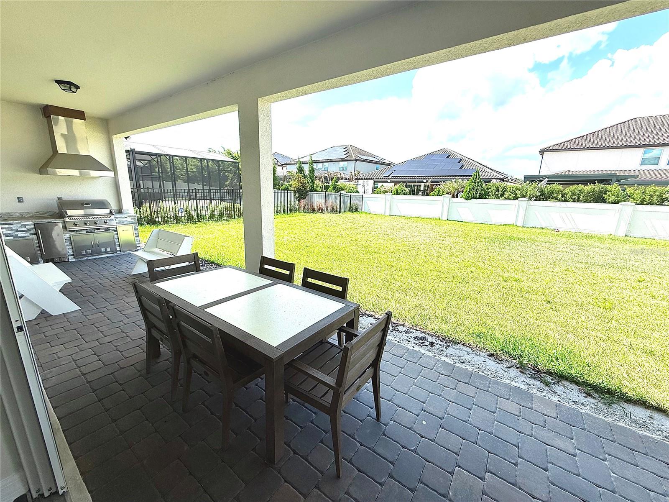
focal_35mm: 14
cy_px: 251
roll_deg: +1.8
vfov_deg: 85.7
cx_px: 334
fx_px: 271
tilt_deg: -11.2
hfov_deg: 102.1
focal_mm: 2.22
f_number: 2.2
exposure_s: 1/1235
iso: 50
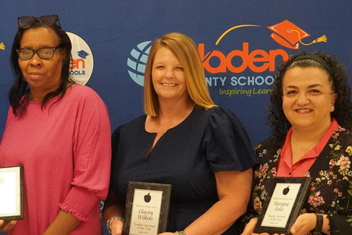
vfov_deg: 14.1
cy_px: 204
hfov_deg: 20.7
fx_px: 941
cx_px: 23
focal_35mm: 96
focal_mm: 27
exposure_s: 1/160
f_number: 4.5
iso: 5000
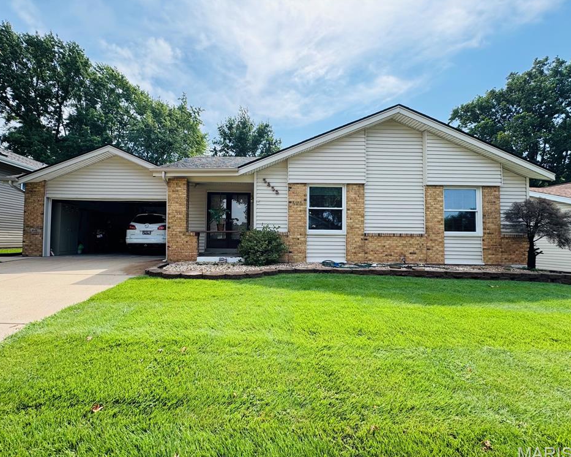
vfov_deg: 84.0
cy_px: 232
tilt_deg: +2.4
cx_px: 266
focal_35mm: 15
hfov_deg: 96.7
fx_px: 253
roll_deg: -1.1
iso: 40
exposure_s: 1/552
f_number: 2.2
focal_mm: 2.22
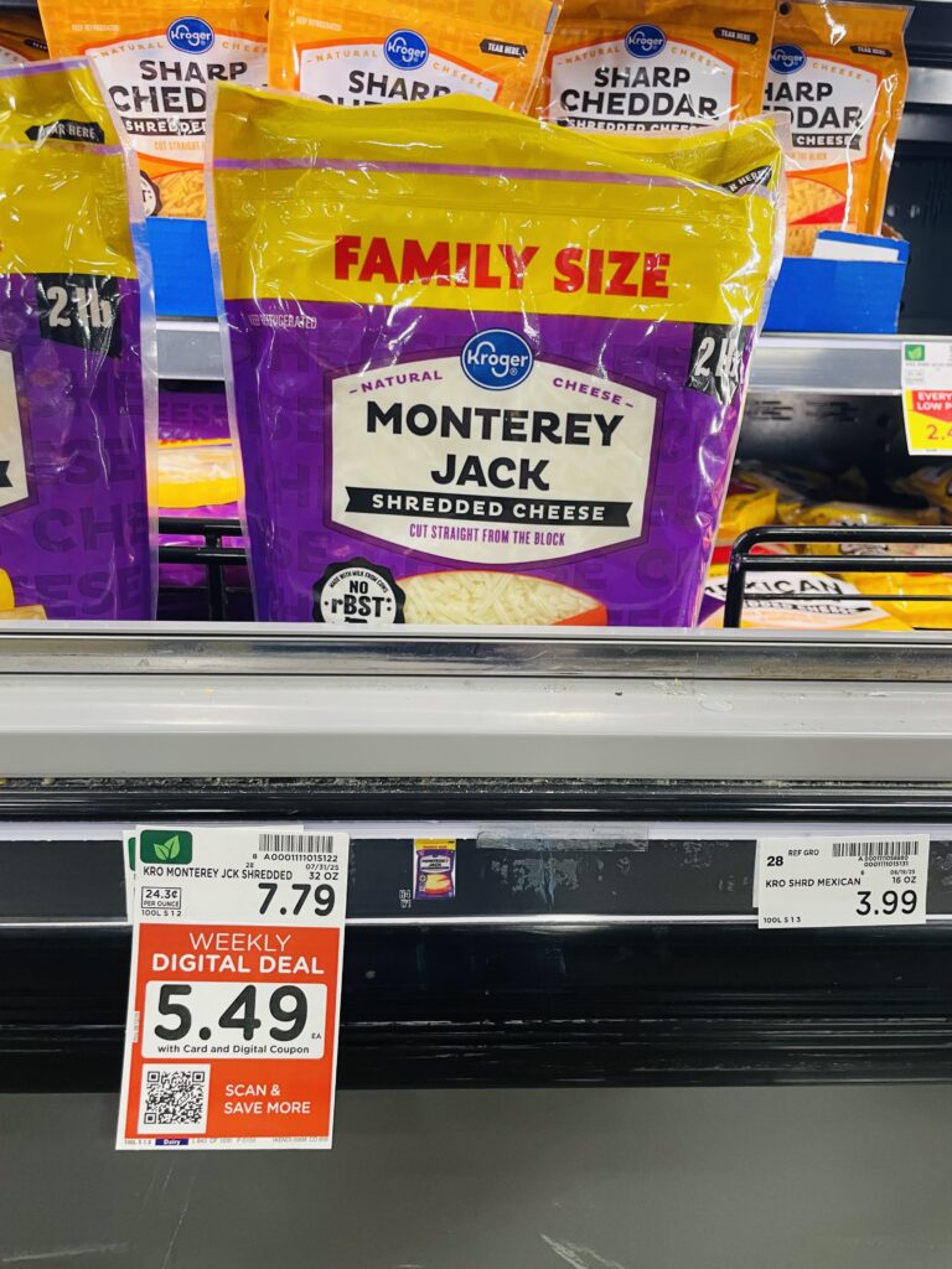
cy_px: 634
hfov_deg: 53.1
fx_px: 953
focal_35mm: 26
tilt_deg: -15.8
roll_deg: -0.7
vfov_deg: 67.3
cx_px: 476
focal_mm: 4.2
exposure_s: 1/60
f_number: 1.6
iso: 125
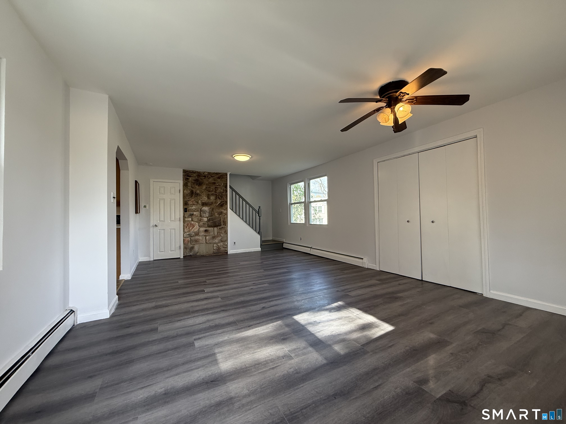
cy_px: 212
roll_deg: +1.0
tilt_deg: +1.3
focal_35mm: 14
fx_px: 229
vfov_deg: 85.7
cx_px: 283
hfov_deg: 102.1
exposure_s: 1/120
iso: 160
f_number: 2.2
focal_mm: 2.22
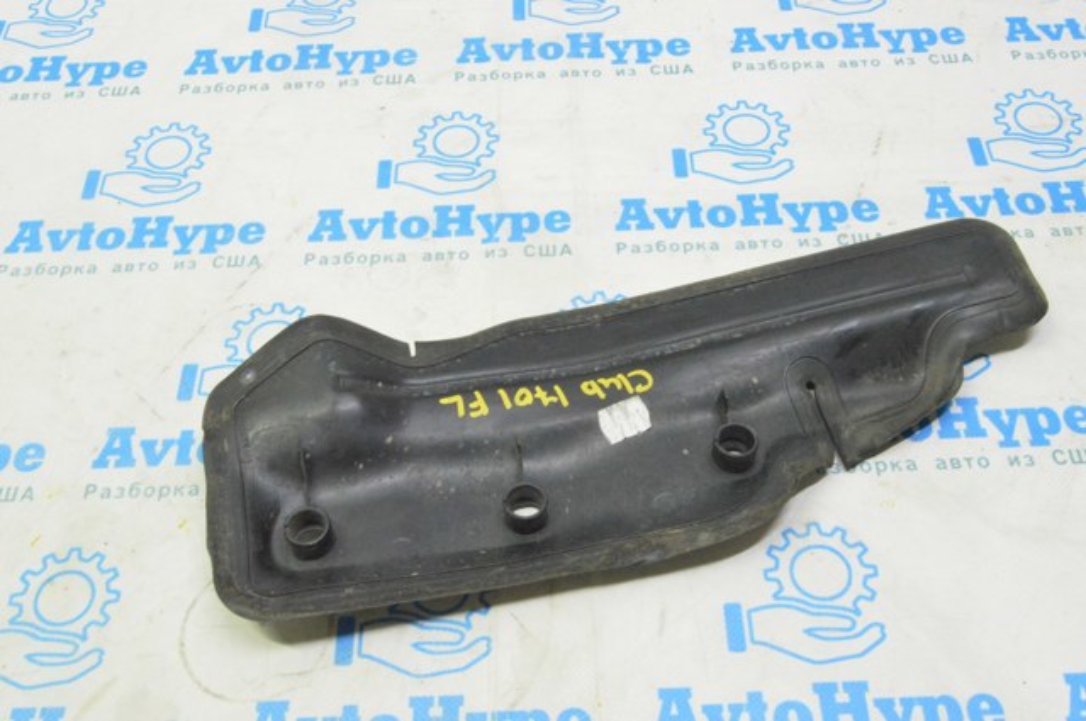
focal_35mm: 39
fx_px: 1175
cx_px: 543
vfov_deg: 34.1
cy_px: 360
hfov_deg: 49.6
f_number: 20
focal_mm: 26
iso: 6400
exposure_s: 1/20
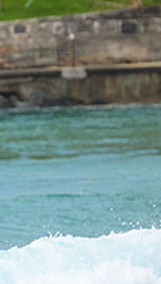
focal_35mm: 2539
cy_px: 277
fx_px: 19193
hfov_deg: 0.5
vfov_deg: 0.8
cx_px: -234
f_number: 11
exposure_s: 1/2000
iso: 1400
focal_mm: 800
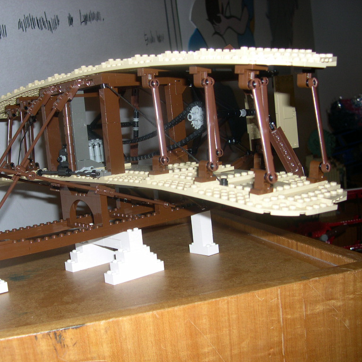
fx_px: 532
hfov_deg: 37.2
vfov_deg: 37.6
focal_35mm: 45
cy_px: 181
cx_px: 128
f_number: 2.8
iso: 100
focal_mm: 8
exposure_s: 1/60
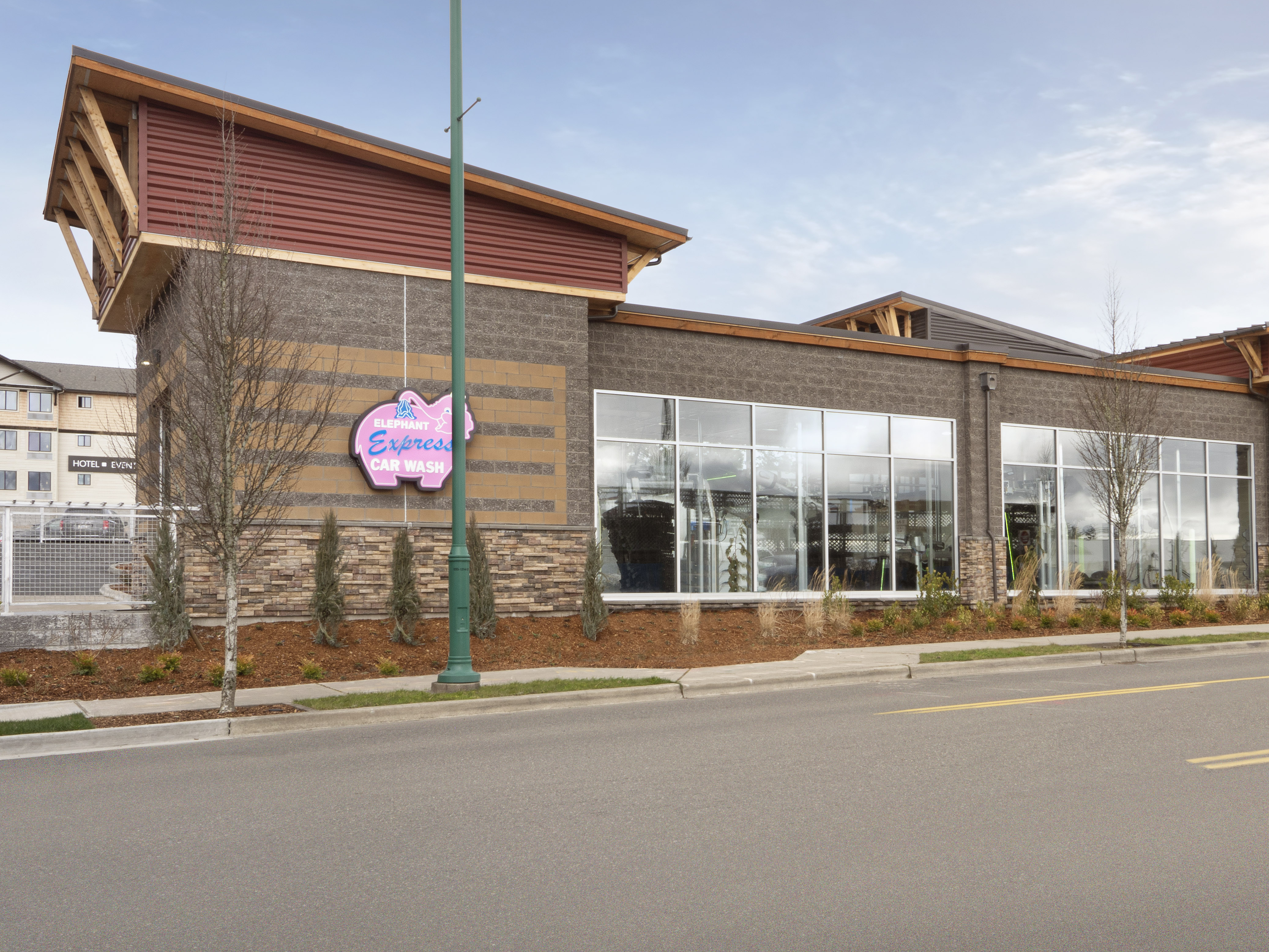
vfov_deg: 40.6
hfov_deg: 52.2
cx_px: 776
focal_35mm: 35
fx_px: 1283
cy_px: 540
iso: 100
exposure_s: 1/15
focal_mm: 14
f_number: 18
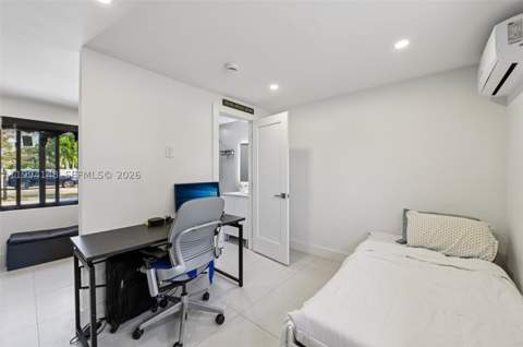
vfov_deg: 81.0
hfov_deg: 104.4
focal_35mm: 14
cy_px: 174
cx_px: 262
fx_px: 203
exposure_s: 1/13
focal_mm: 14
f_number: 8
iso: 160
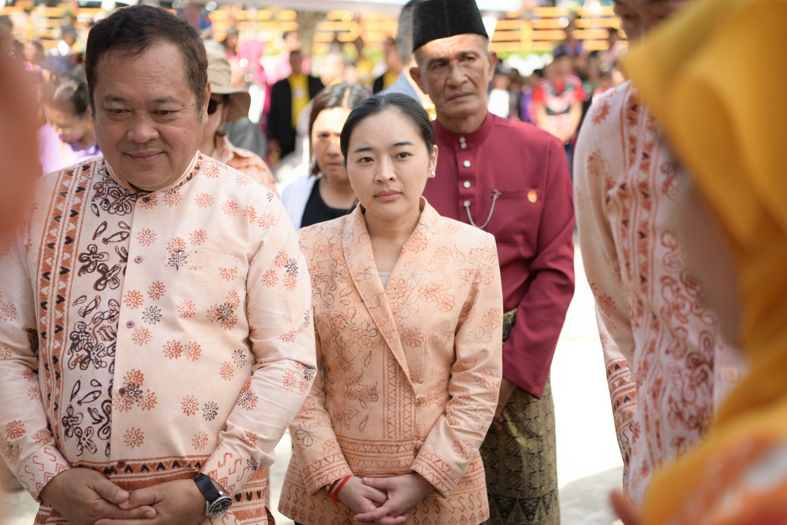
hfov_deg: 32.4
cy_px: 262
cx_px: 394
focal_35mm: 62
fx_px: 1355
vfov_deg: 21.9
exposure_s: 1/200
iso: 64
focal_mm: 62
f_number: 2.8
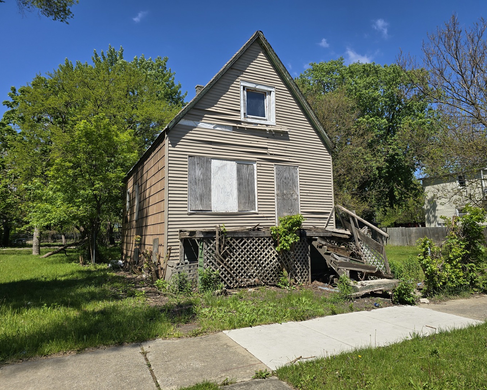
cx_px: 251
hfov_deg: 70.3
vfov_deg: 58.8
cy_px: 195
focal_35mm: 24
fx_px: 346
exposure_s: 1/984
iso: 12
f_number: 1.7
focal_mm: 6.3
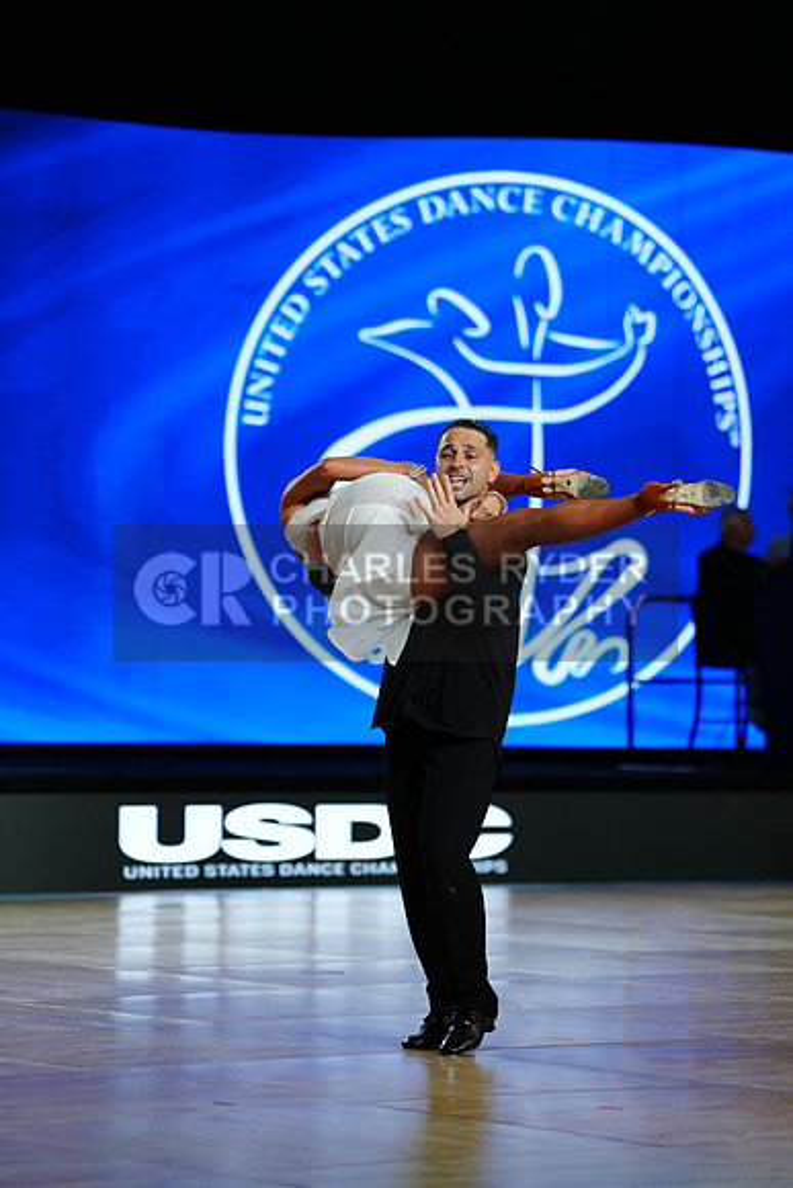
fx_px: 4392
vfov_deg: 15.4
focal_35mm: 133
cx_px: 396
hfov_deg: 10.3
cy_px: 594
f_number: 2.8
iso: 250
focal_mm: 133
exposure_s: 1/400
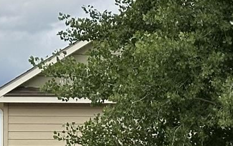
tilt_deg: +3.4
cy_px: 120
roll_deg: +0.6
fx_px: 1588
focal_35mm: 250
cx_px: 520
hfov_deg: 7.9
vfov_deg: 5.3
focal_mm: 6.86
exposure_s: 1/791
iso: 64
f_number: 1.78
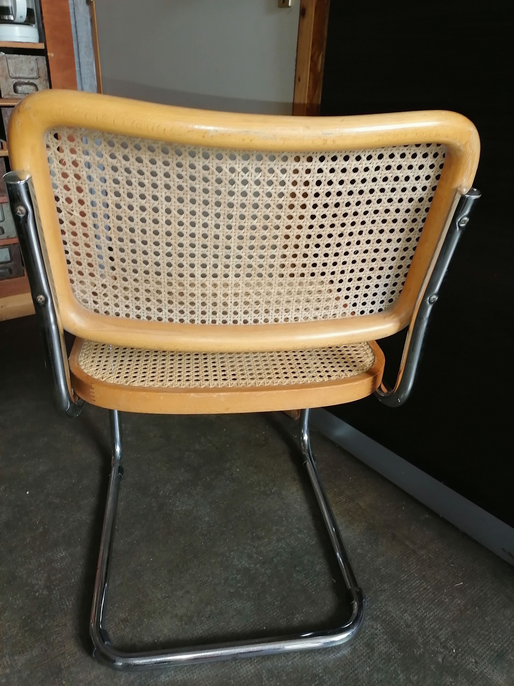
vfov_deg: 65.3
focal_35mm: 27
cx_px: 257
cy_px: 343
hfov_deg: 51.4
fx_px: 535
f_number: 1.8
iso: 100
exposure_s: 1/33.3
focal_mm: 5.3
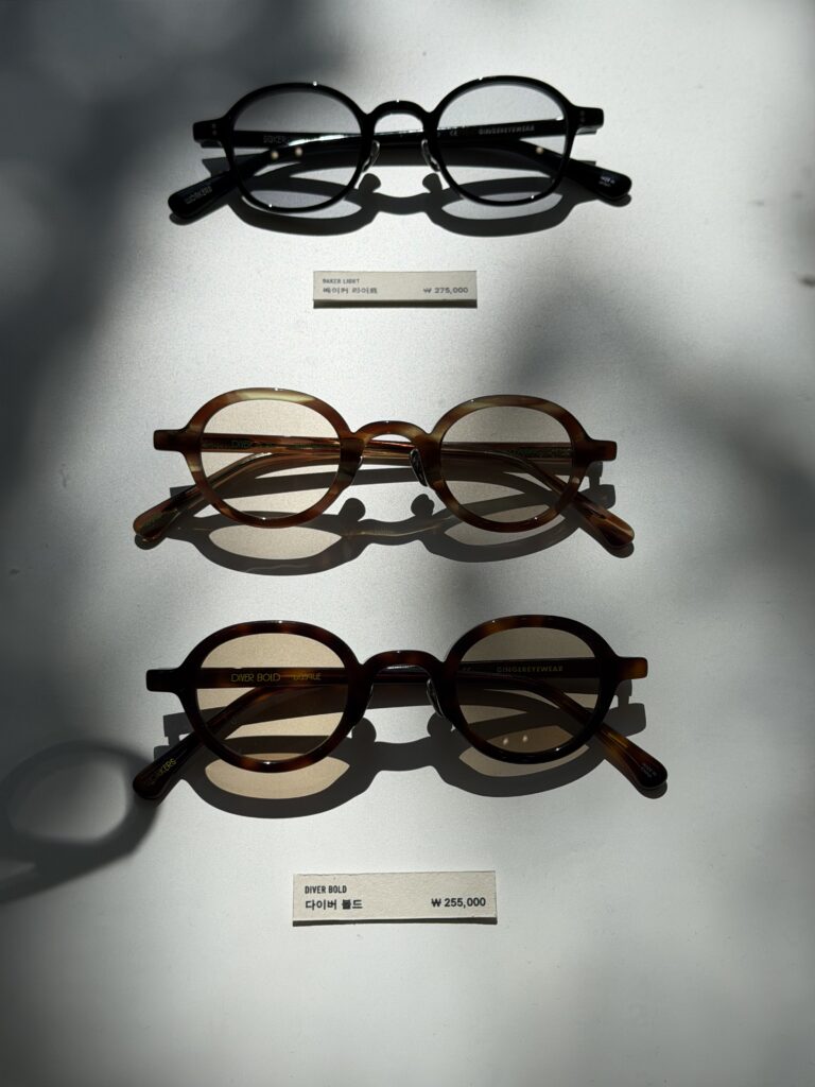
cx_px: 408
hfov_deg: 30.3
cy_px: 544
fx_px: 1507
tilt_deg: -60.9
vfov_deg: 39.7
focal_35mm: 48
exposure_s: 1/16129
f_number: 1.78
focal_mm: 6.76
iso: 80
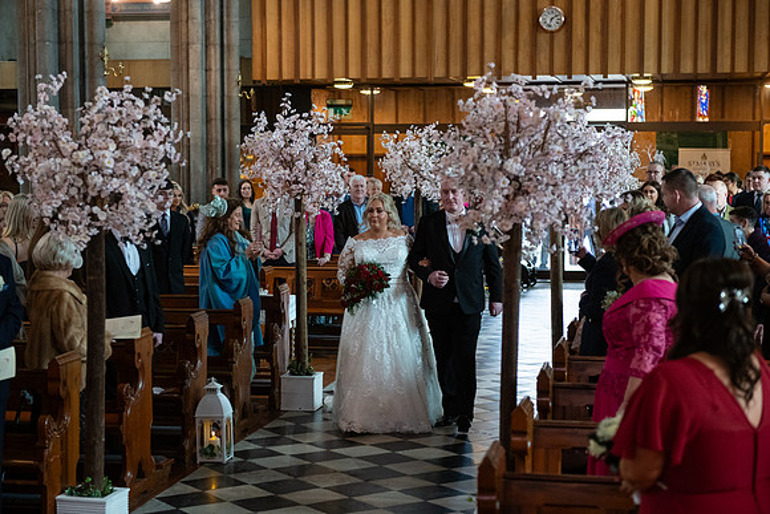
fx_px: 1498
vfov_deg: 19.5
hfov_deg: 28.8
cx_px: 385
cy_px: 257
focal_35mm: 70
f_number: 3.5
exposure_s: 1/160
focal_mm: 70
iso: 1250
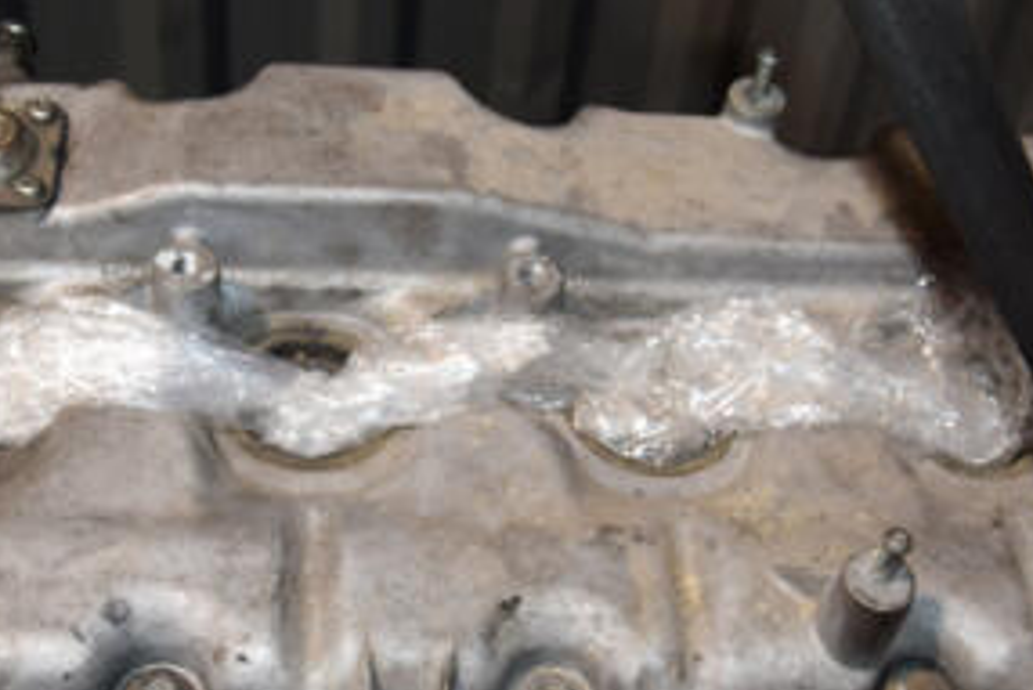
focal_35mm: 66
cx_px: 459
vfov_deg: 20.6
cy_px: 285
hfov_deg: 30.5
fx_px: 1896
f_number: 5
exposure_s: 1/100
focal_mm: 21
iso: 800
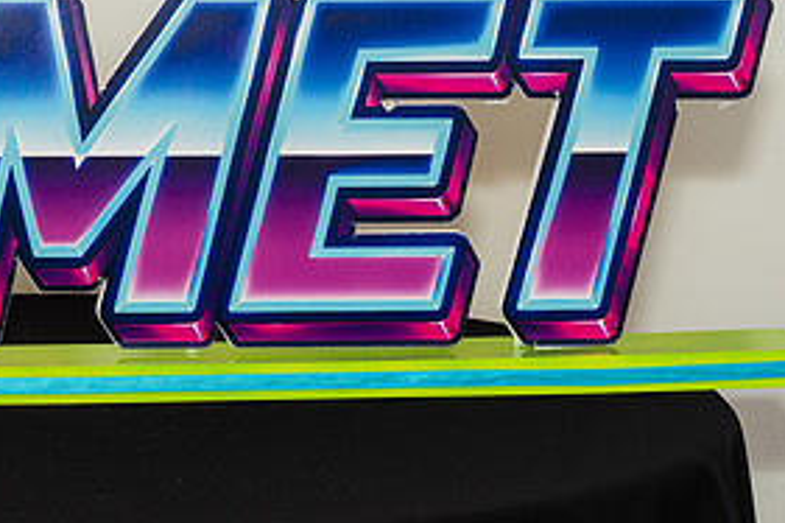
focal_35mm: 140
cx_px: 53
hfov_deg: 14.5
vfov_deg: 9.8
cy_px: 259
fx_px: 3051
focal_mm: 67
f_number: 5.6
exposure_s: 1/50
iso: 400
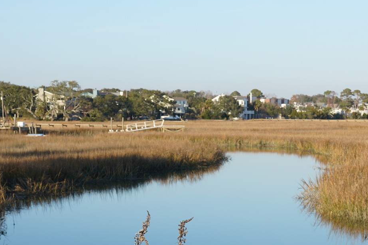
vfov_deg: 14.8
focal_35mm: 91
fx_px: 930
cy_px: 240
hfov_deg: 22.4
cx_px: 205
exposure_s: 1/100
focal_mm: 42
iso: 100
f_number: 10
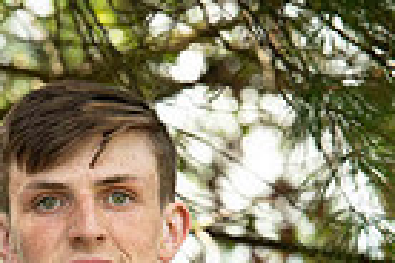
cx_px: 52
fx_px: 8075
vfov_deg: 1.9
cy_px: 473
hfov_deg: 2.8
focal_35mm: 736
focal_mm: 175
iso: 400
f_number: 6.3
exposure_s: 1/200
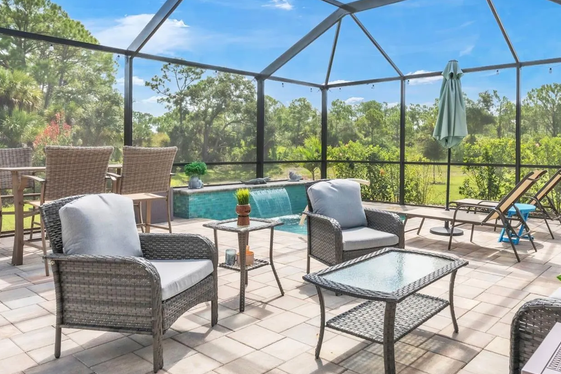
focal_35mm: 27
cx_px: 331
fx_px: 415
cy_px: 153
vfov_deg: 48.2
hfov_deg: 67.5
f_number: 9
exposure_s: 1/1600
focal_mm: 20.5
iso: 1000
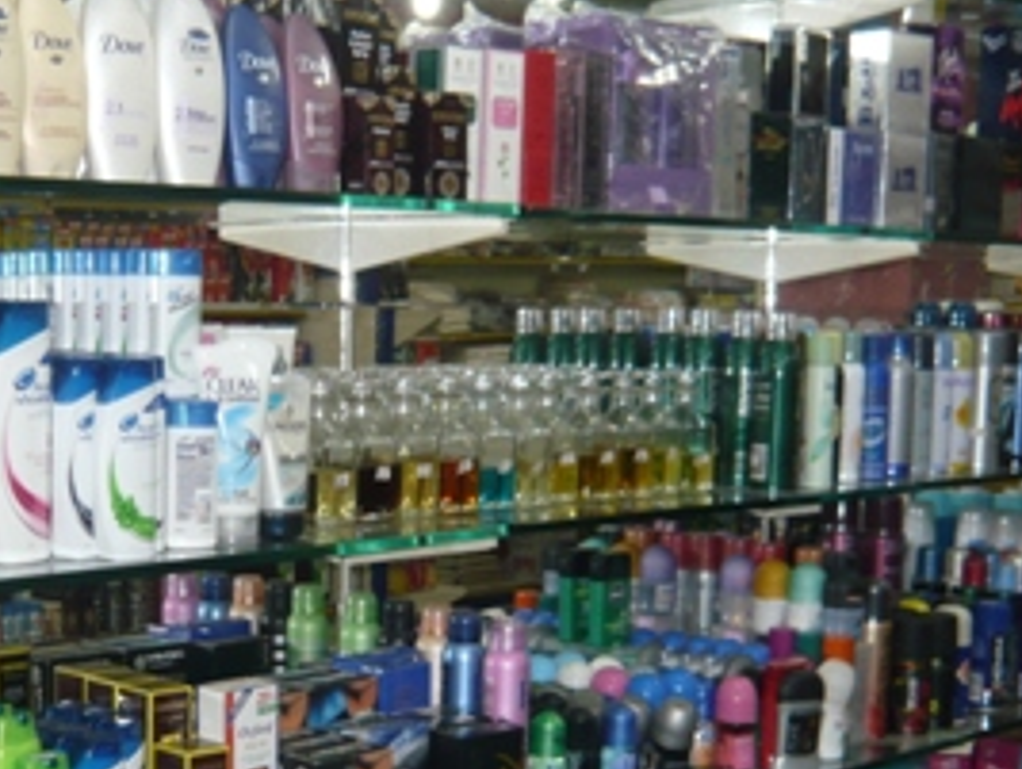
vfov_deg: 21.8
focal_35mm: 67
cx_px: 348
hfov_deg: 28.8
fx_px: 1981
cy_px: 570
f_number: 2.8
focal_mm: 4.6
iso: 125
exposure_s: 1/30
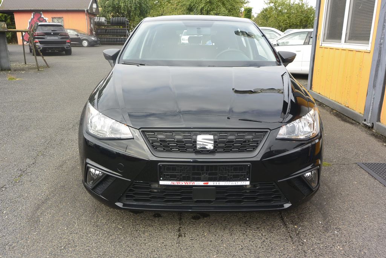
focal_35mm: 29
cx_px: 193
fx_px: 311
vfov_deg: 45.0
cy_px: 129
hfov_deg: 63.7
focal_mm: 11
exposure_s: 1/250
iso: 160
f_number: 6.3
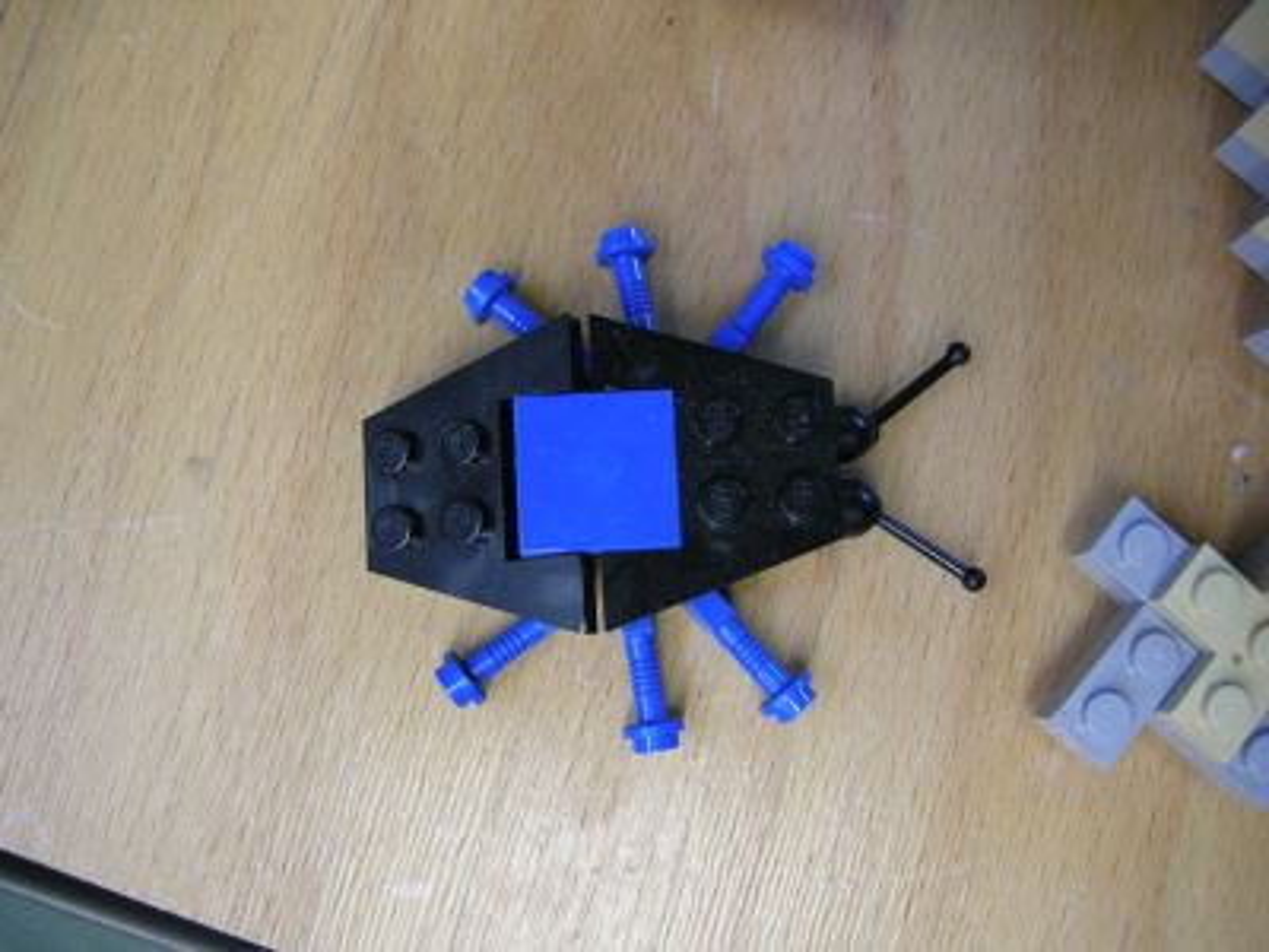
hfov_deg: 51.4
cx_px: 634
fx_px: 1320
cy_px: 476
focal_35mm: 36
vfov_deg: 39.7
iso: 201
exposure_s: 1/55
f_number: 2.7
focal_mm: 7.5
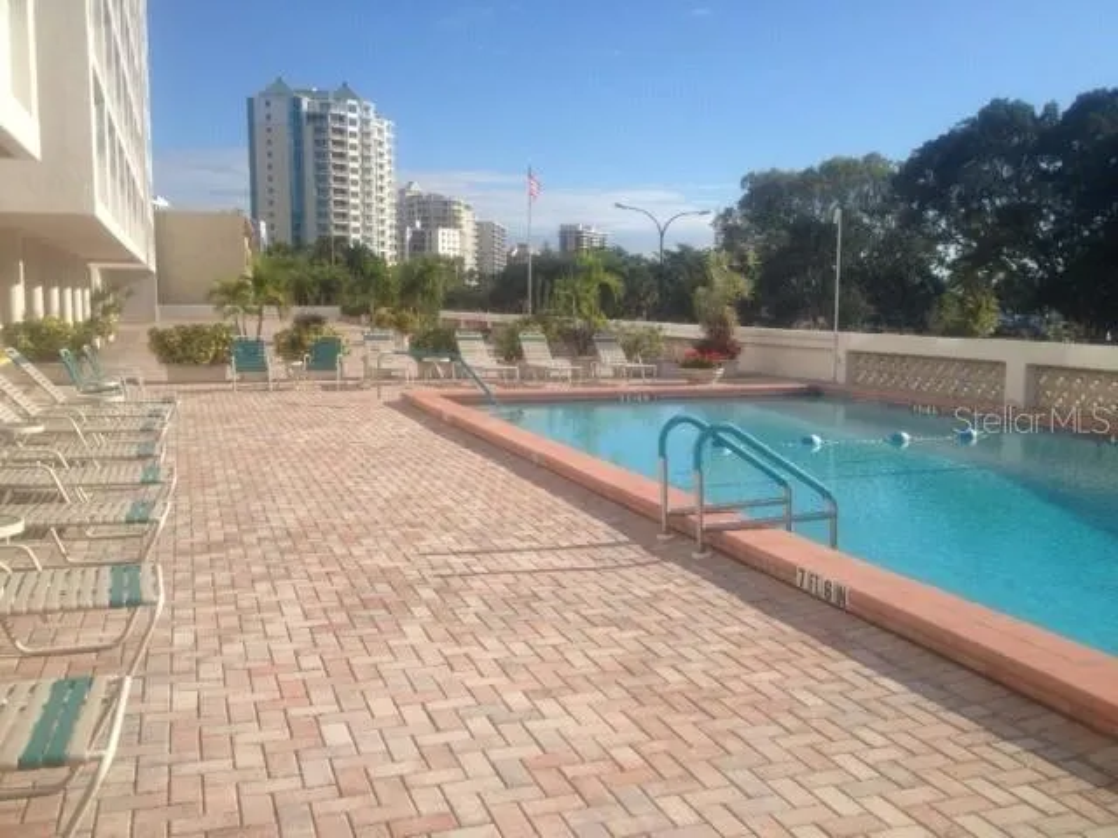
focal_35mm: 35
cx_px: 559
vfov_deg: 40.7
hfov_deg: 52.6
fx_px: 1130
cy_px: 419
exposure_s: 1/1972
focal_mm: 4.28
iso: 50
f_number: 2.4
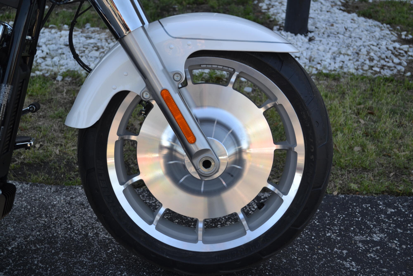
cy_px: 138
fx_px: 602
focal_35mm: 52
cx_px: 206
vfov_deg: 25.7
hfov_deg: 37.9
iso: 100
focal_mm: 35
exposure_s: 1/160
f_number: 5.6
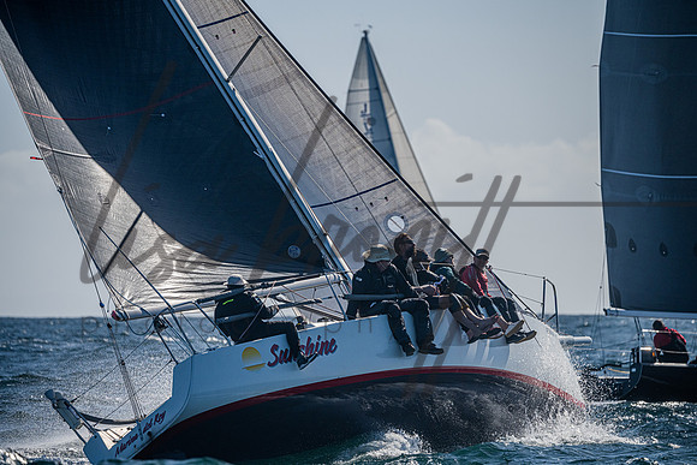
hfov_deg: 7.3
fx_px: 5491
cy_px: 232
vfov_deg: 4.9
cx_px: 348
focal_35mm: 284
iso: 400
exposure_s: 1/6400
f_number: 6.3
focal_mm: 280
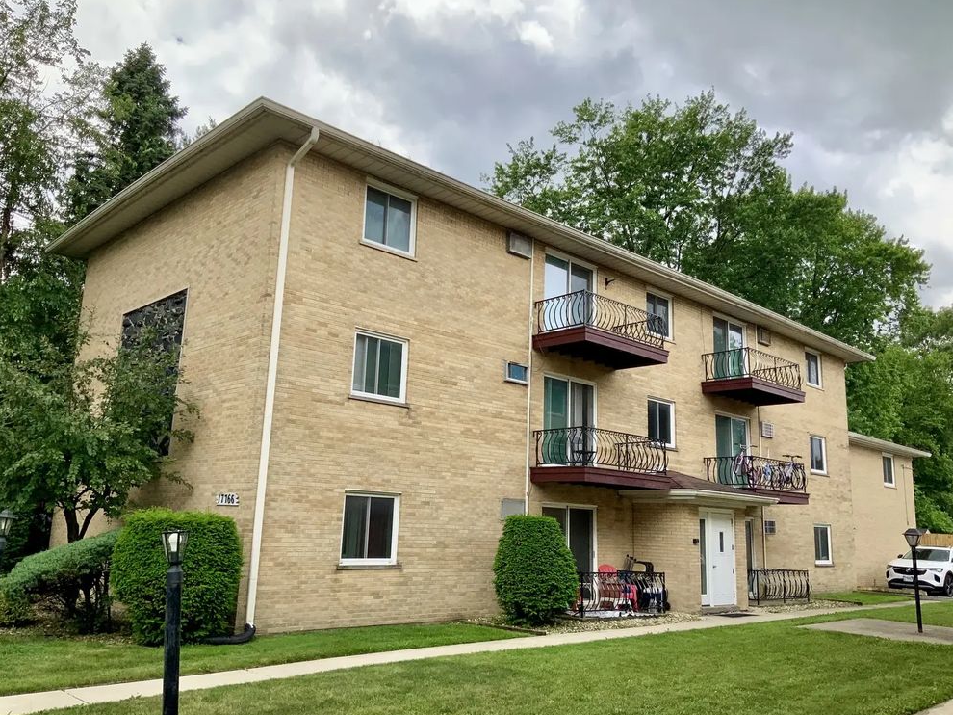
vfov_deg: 46.8
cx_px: 476
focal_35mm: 30
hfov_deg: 60.0
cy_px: 352
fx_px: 826
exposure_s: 1/1195
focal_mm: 3
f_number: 1.8
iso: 16
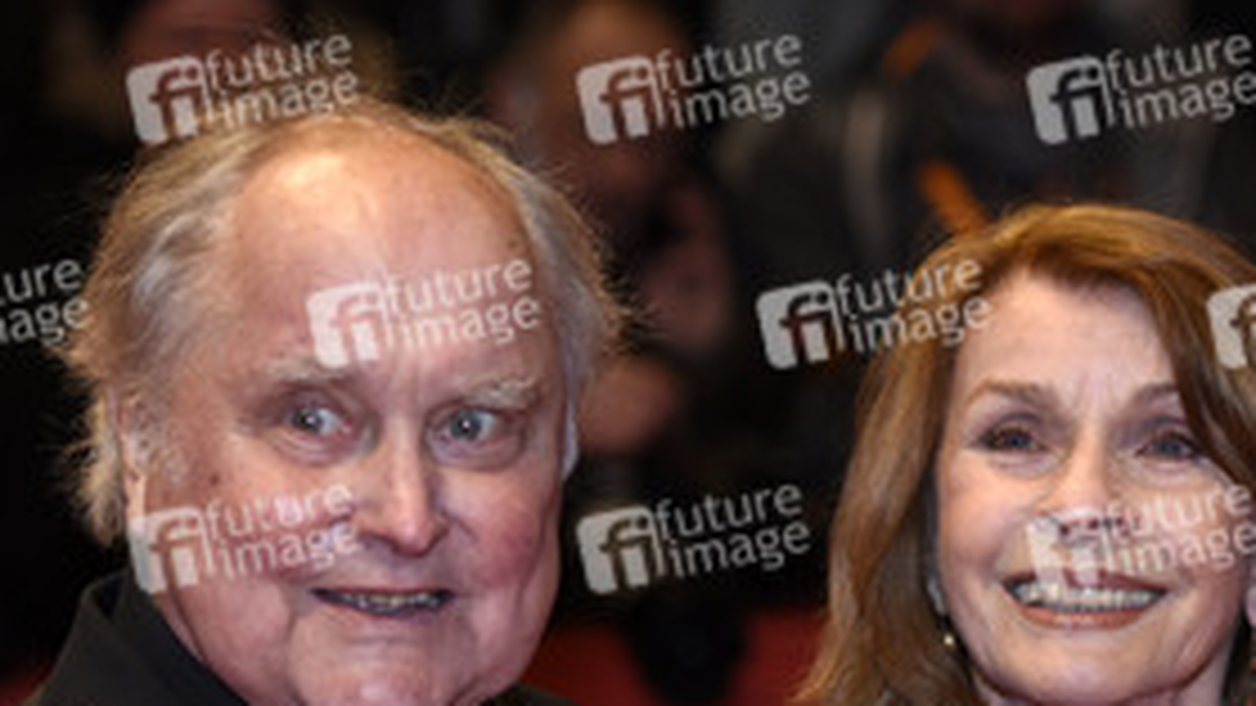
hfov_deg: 10.0
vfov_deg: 5.6
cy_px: 652
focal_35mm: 216
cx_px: 754
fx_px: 7189
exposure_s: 1/500
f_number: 3.2
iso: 640
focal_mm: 85
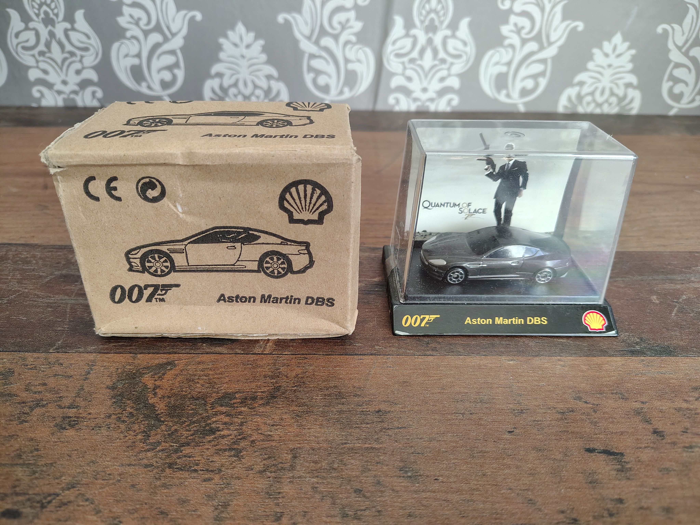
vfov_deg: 56.8
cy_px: 262
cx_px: 350
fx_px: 485
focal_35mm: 24
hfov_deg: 71.6
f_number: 1.8
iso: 809
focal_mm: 5.56
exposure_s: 1/100
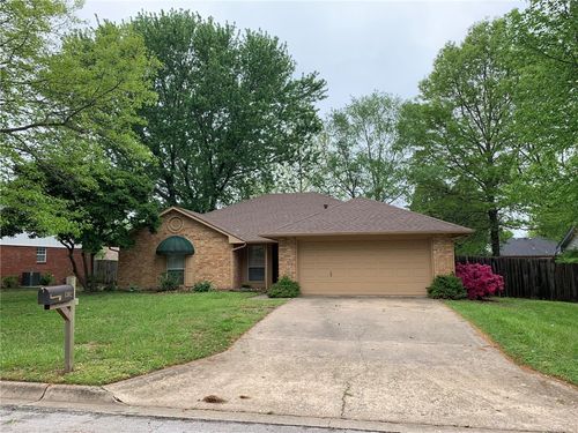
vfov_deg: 53.1
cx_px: 289
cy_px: 216
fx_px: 434
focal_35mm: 26
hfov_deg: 67.3
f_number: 1.8
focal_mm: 4.25
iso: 25
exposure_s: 1/771
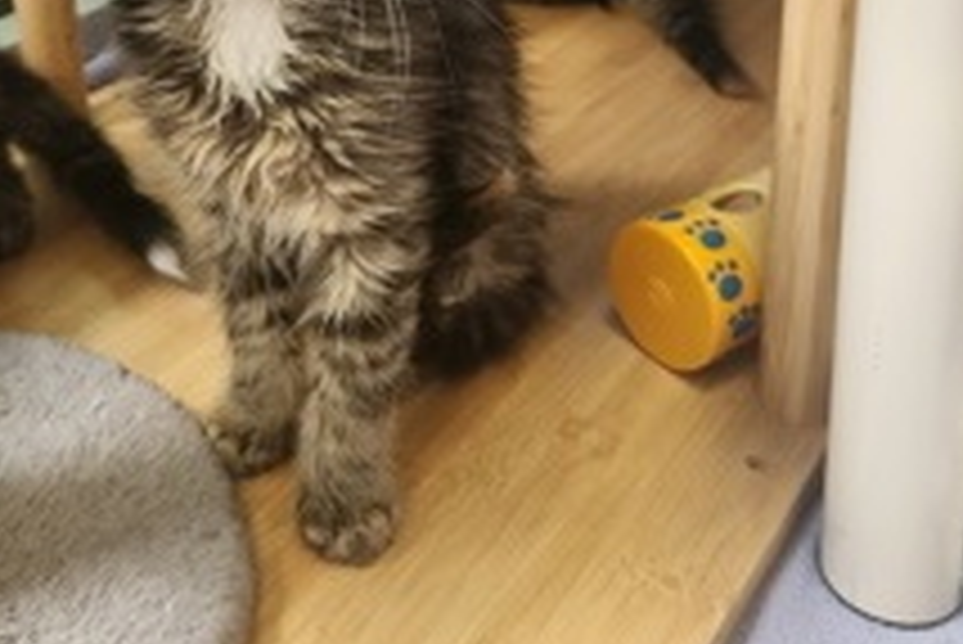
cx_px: 407
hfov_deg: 41.8
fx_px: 1258
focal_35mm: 47
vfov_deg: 27.0
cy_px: -14
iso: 320
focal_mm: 5.4
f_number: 1.8
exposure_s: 1/120
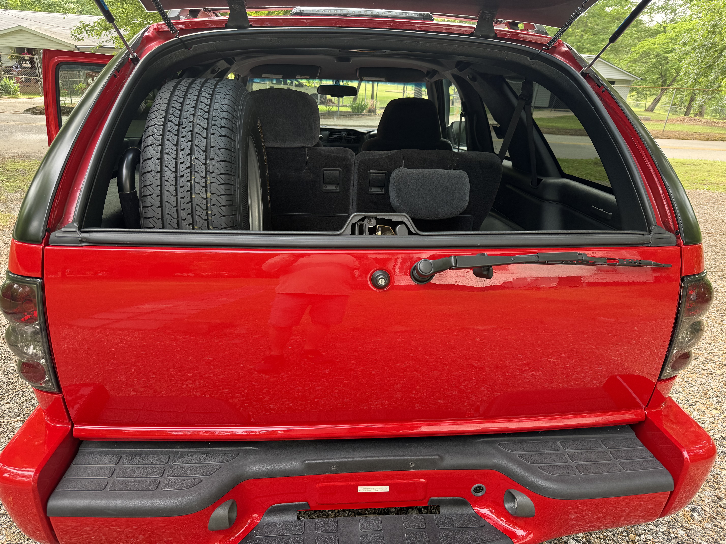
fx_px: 503
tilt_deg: -23.2
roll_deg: -4.6
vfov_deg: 56.8
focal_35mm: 24
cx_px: 363
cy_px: 272
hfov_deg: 71.6
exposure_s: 1/121
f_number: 1.78
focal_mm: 6.76
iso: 80
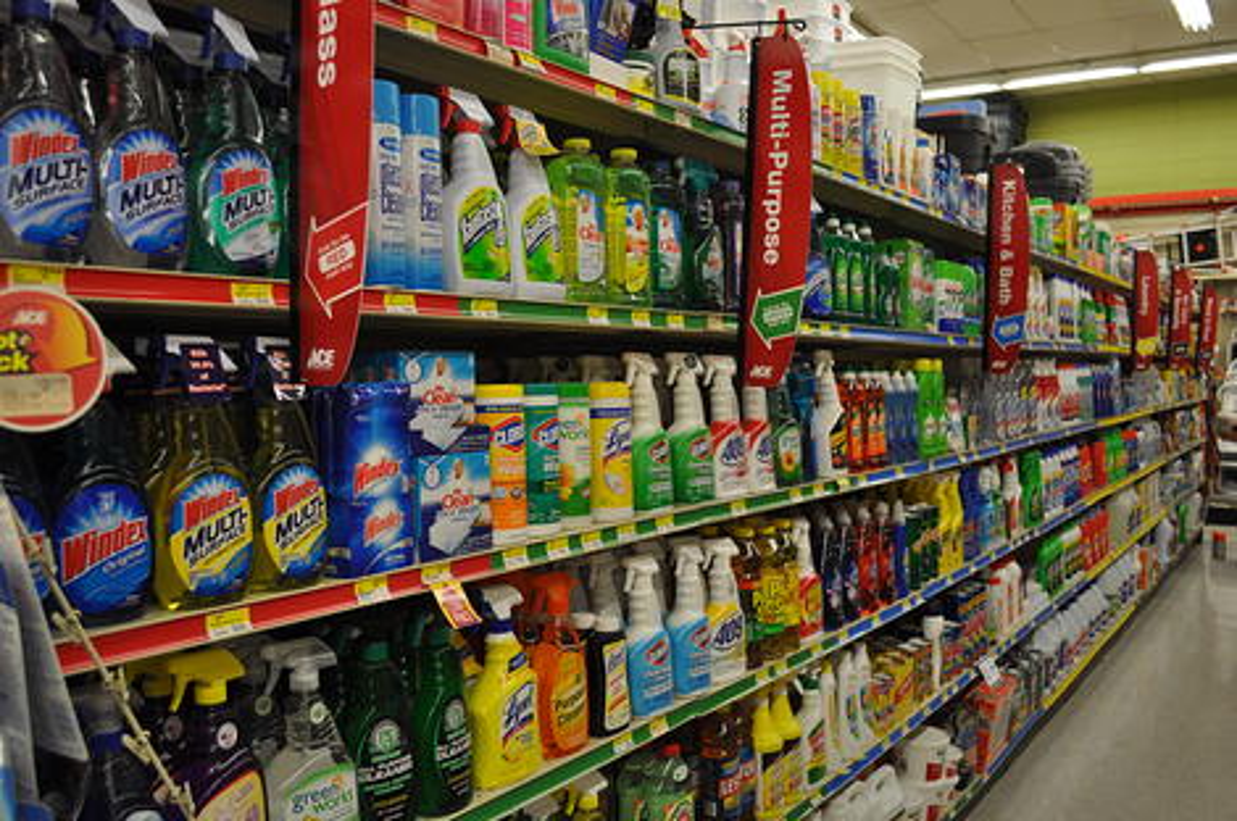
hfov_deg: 57.3
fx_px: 1132
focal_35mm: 33
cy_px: 410
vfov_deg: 39.9
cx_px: 618
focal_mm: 22
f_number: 4
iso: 450
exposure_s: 1/60
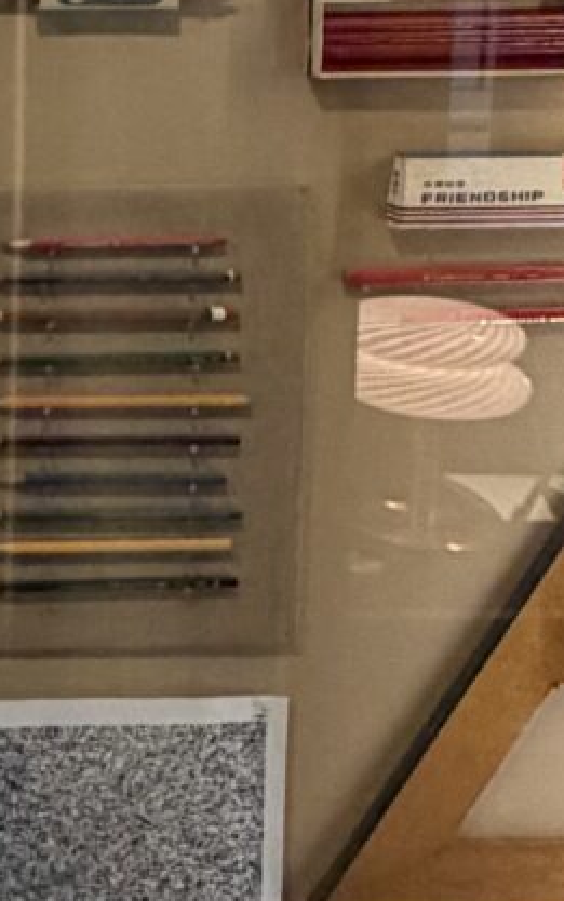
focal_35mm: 91
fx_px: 2236
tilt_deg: -6.8
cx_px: -700
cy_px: 28
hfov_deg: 12.1
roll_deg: +0.6
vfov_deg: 22.1
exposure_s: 1/120
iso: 200
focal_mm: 2.22
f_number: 2.2
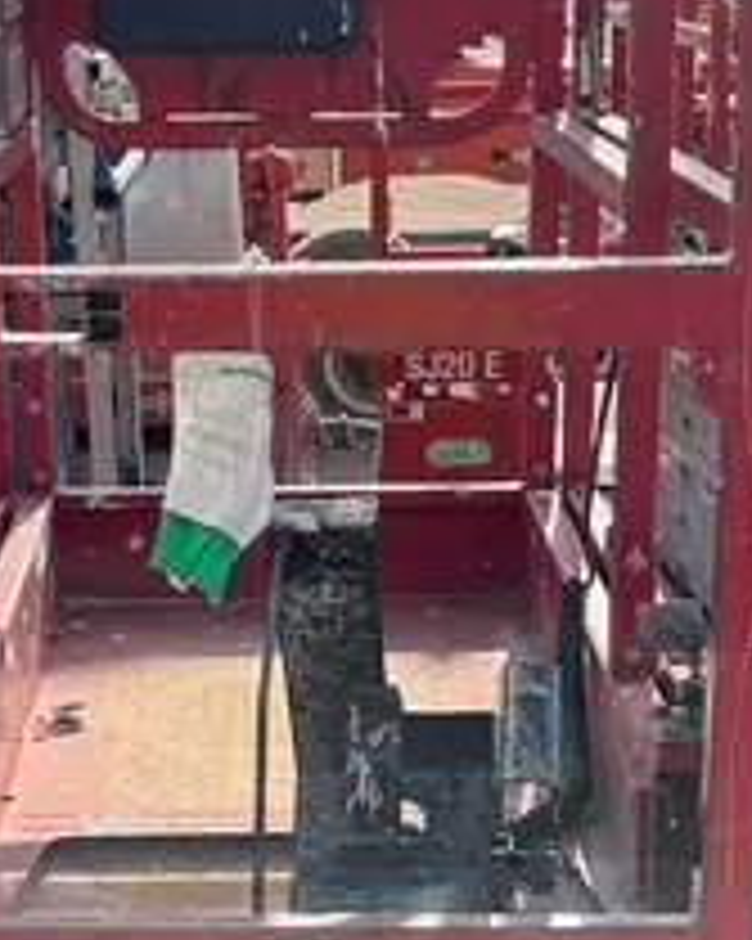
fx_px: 2478
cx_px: 288
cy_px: 843
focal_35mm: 89
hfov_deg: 17.2
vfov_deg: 21.1
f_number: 1.6
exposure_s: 1/1689
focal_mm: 4.2
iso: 32
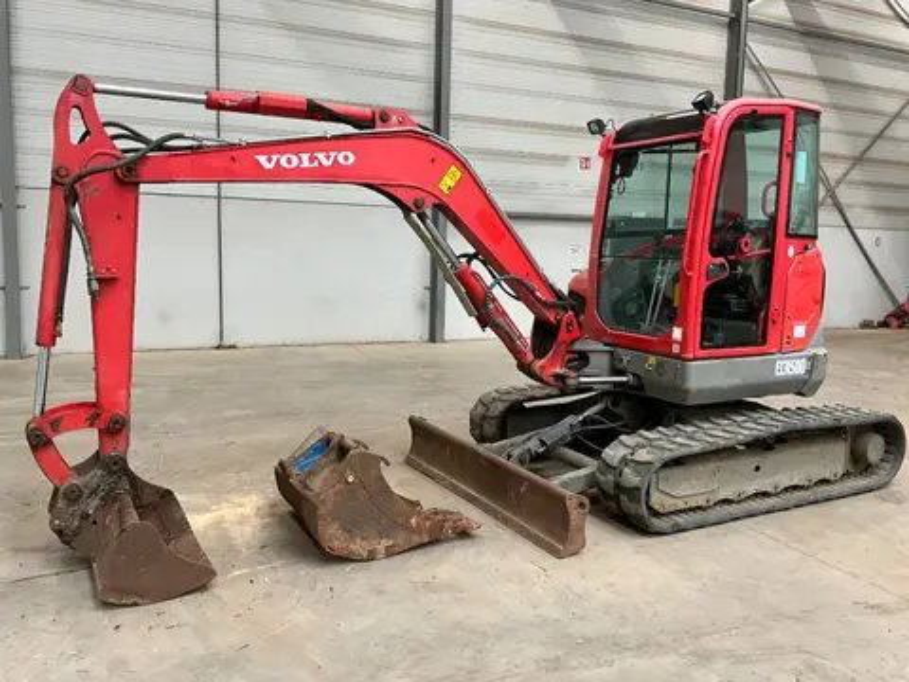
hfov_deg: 61.7
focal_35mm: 29
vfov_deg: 48.2
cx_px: 454
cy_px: 341
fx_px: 762
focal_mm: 3
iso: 160
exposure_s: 1/60
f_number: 1.8
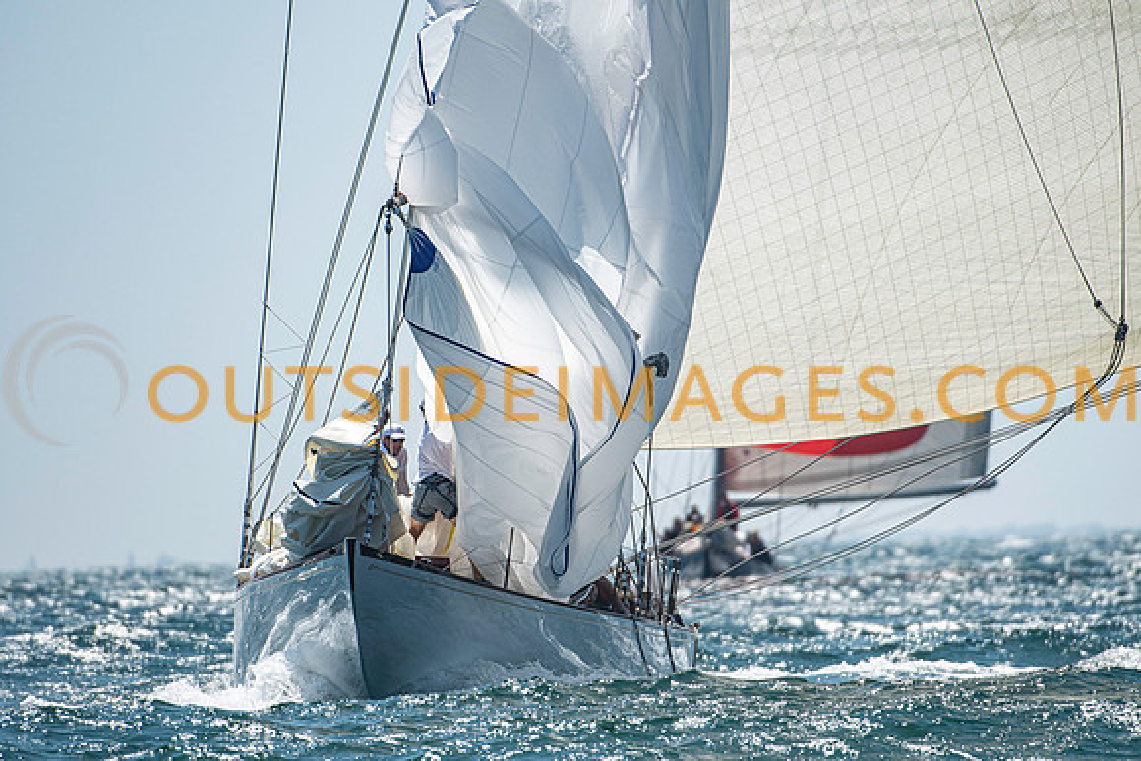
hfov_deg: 3.4
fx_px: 19020
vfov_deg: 2.3
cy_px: 380
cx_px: 570
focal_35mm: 600
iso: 400
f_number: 5.6
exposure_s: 1/3200
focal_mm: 400
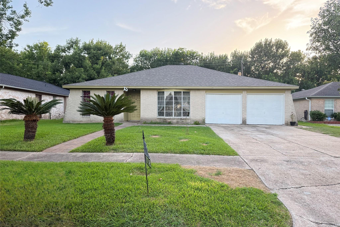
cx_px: 170
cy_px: 117
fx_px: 236
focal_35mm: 25
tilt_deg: +0.8
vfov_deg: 51.3
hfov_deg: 71.5
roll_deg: +0.0
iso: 100
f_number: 1.78
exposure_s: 1/365
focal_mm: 6.76
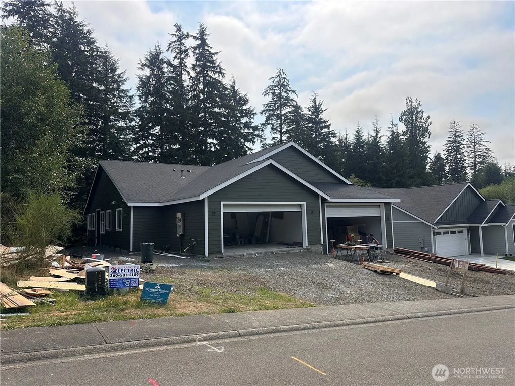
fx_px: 357
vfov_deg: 56.8
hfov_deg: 71.6
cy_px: 193
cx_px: 258
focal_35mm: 24
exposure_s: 1/5525
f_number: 1.78
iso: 80
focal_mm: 6.86
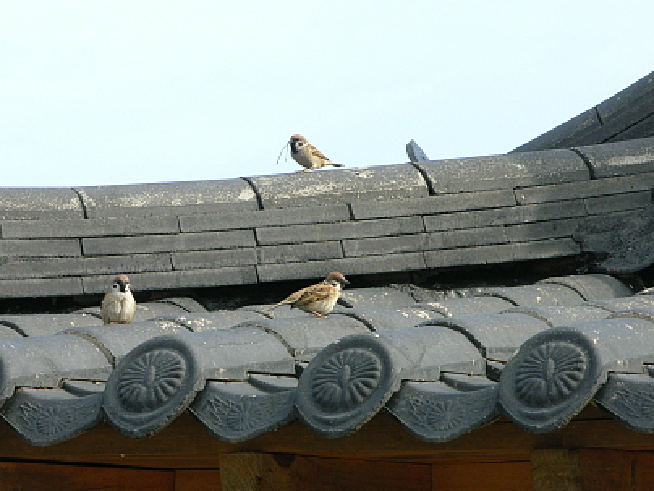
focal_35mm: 272
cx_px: 269
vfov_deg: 5.5
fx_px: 5139
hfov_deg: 7.3
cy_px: 262
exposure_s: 1/95.6
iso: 100
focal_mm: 56.7
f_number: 7.3
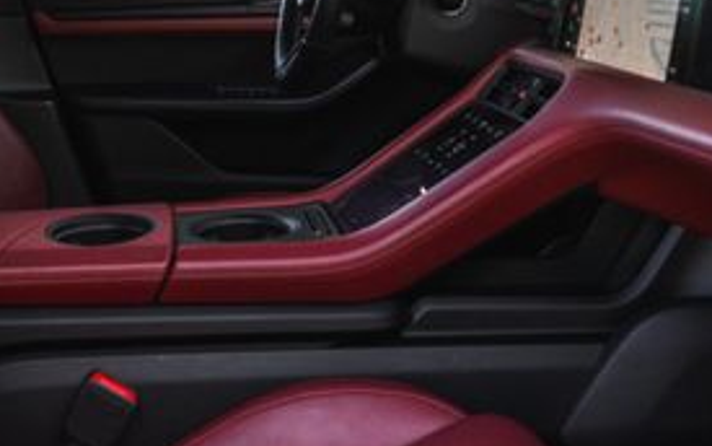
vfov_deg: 22.0
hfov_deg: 35.1
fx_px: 1106
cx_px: 205
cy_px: 13
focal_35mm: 57
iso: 640
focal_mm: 24
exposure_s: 1/30
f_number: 8
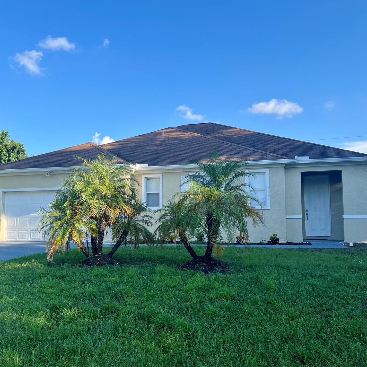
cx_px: 162
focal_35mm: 33
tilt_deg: +4.0
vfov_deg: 49.7
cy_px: 189
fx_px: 396
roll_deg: -0.3
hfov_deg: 49.6
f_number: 1.5
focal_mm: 5.7
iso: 50
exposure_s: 1/1698
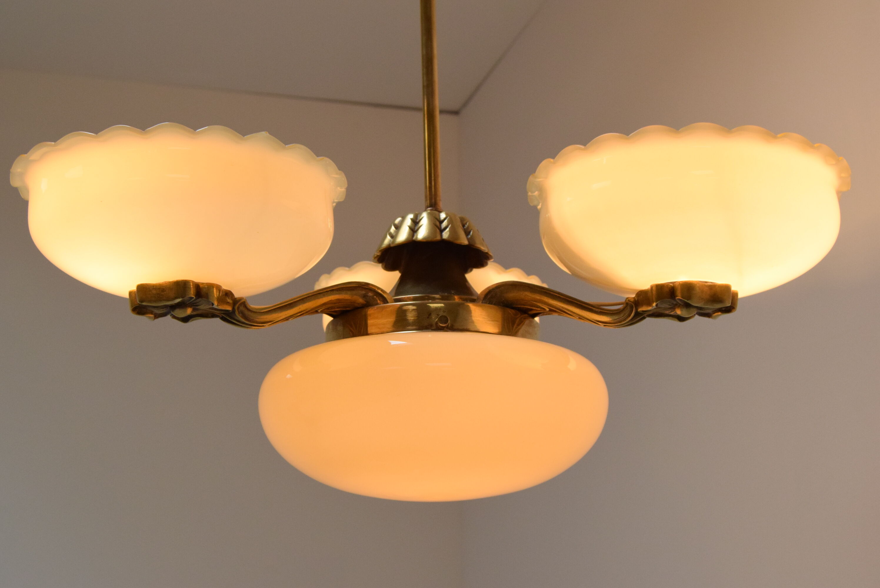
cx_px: 440
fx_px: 1138
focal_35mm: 46
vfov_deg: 29.0
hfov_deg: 42.3
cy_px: 294
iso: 1600
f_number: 8
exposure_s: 1/250
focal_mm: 31
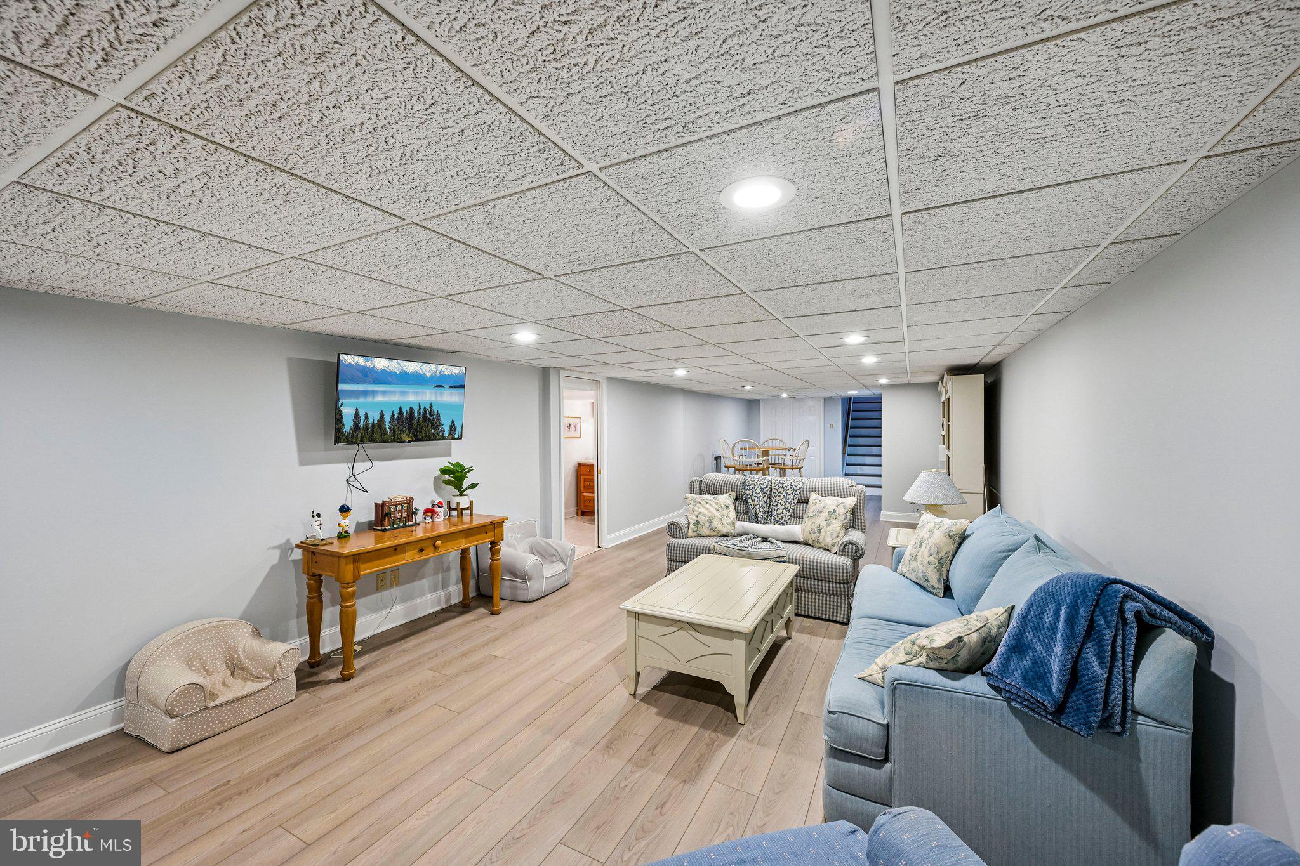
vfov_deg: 81.2
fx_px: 505
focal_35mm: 14
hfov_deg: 104.3
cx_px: 650
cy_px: 433
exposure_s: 1/5
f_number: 8
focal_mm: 14
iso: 400
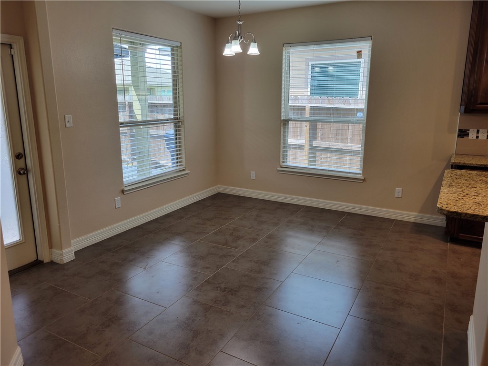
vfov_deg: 53.1
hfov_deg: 67.3
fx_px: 367
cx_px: 244
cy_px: 183
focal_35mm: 26
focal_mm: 5.4
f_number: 1.8
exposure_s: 1/120
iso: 80
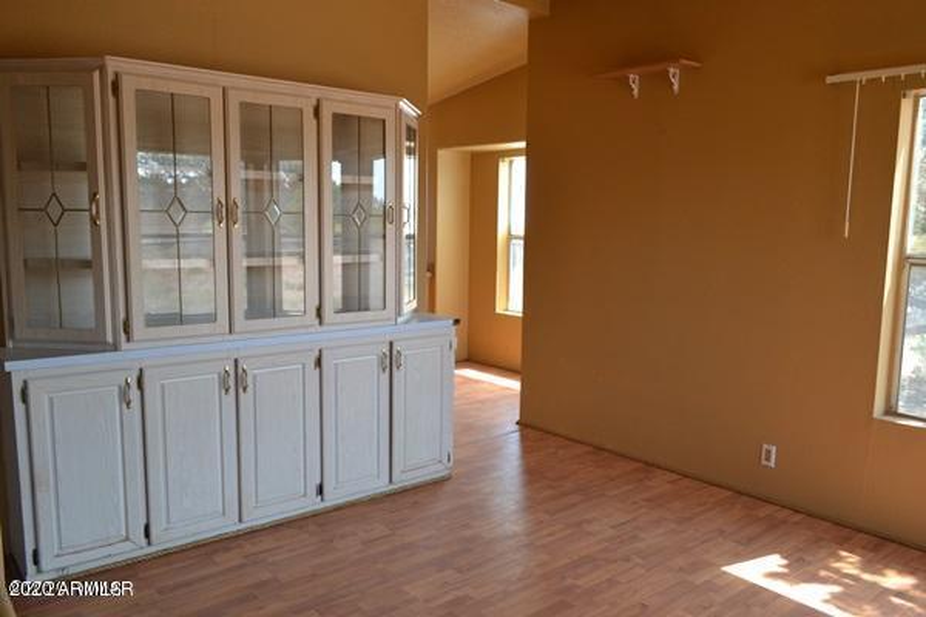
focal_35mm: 27
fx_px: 694
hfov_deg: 67.4
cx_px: 463
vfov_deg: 47.9
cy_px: 308
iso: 400
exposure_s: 1/125
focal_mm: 18
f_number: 5.6
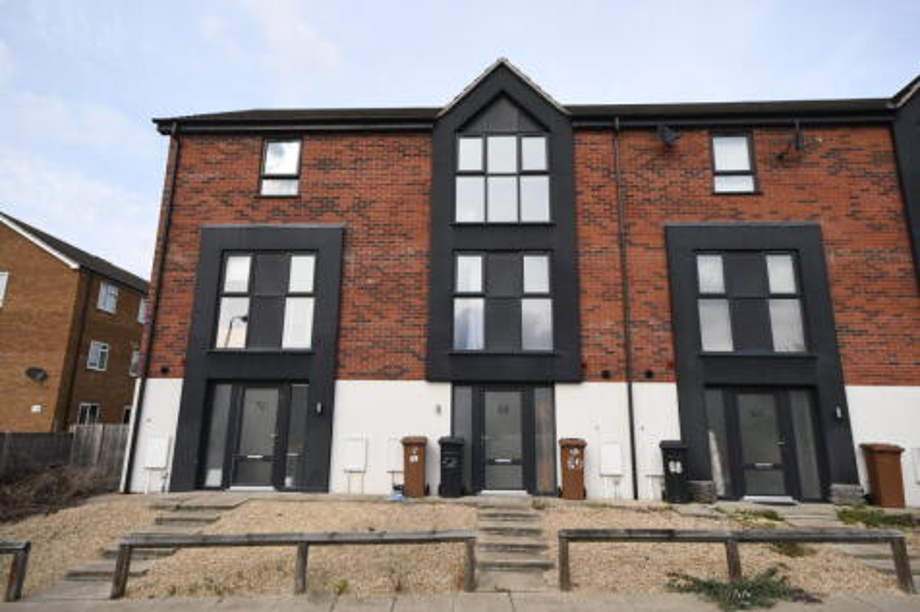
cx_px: 460
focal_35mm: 21
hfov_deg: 81.2
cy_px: 306
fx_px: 536
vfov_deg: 59.5
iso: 800
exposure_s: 1/640
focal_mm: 14
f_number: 13
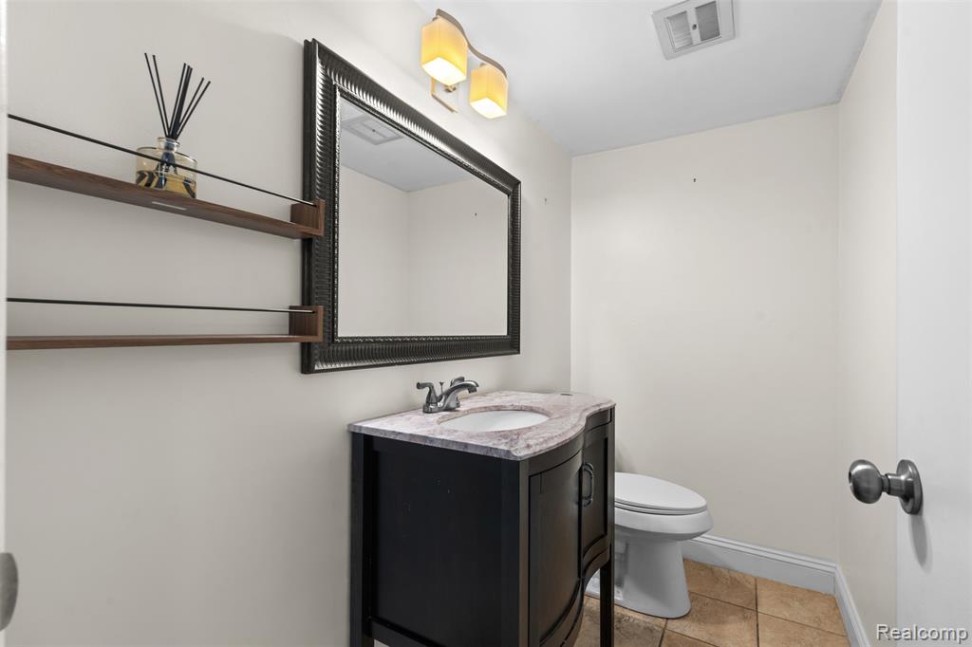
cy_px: 324
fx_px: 432
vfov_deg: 73.7
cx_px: 486
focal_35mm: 16
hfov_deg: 96.8
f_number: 9
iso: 640
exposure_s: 1/1.67
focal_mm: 16
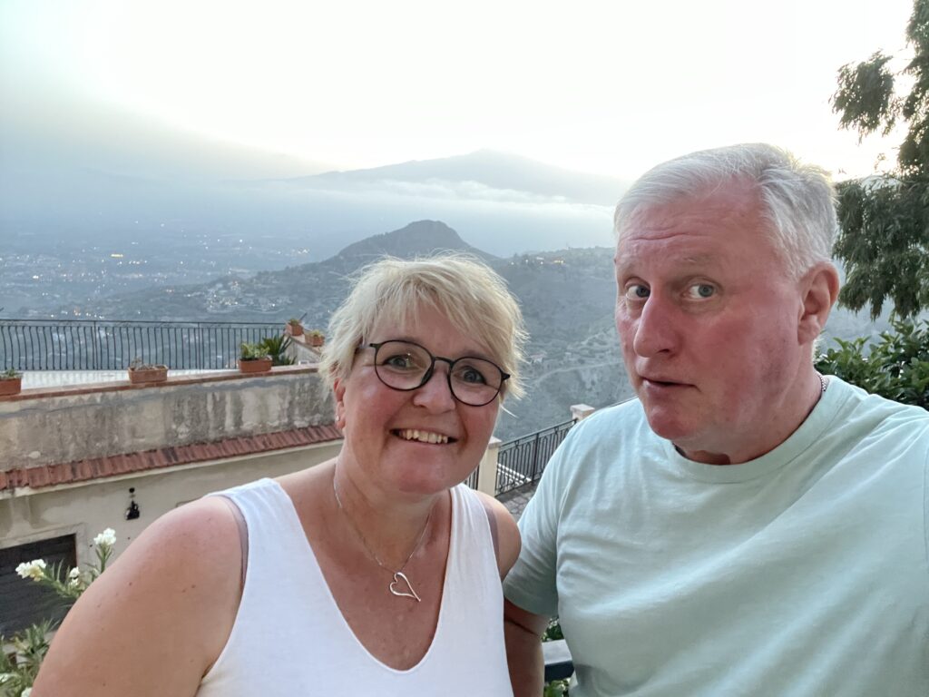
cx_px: 464
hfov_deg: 73.9
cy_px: 348
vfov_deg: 58.9
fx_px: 617
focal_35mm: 23
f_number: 2.2
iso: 640
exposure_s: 1/20
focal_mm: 2.71
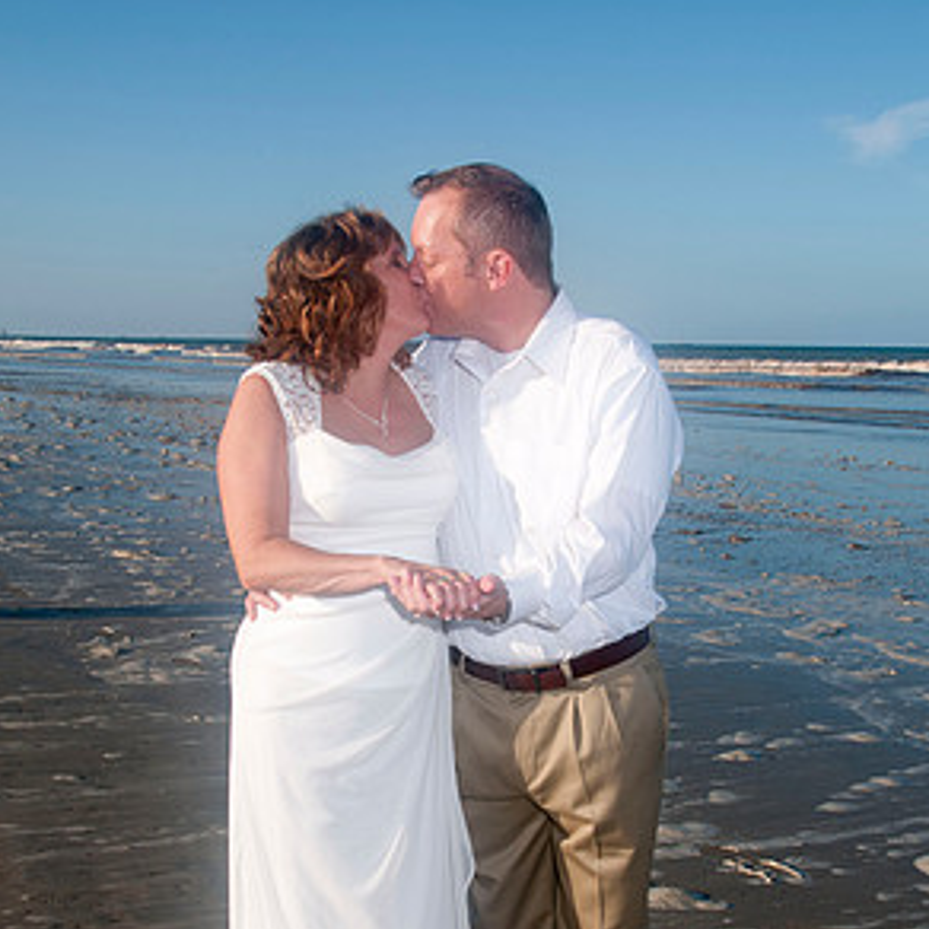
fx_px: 1549
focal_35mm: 51
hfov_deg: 33.4
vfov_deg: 33.2
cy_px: 601
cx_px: 472
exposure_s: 1/250
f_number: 11
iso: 100
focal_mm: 26
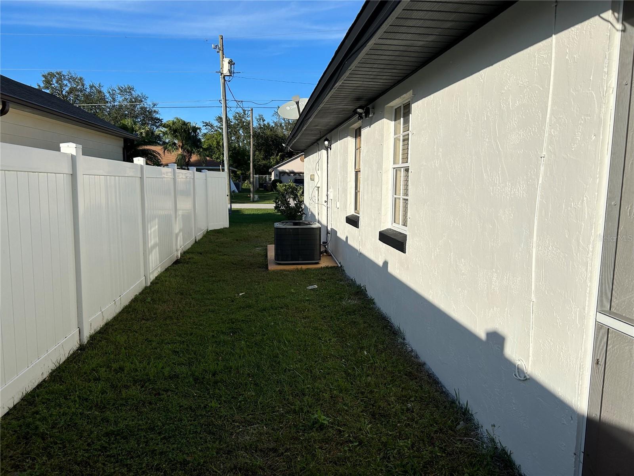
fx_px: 476
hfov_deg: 67.3
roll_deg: -0.3
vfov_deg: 53.1
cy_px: 238
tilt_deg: -7.6
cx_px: 317
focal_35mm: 26
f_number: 1.5
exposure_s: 1/8000
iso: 50
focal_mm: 5.7
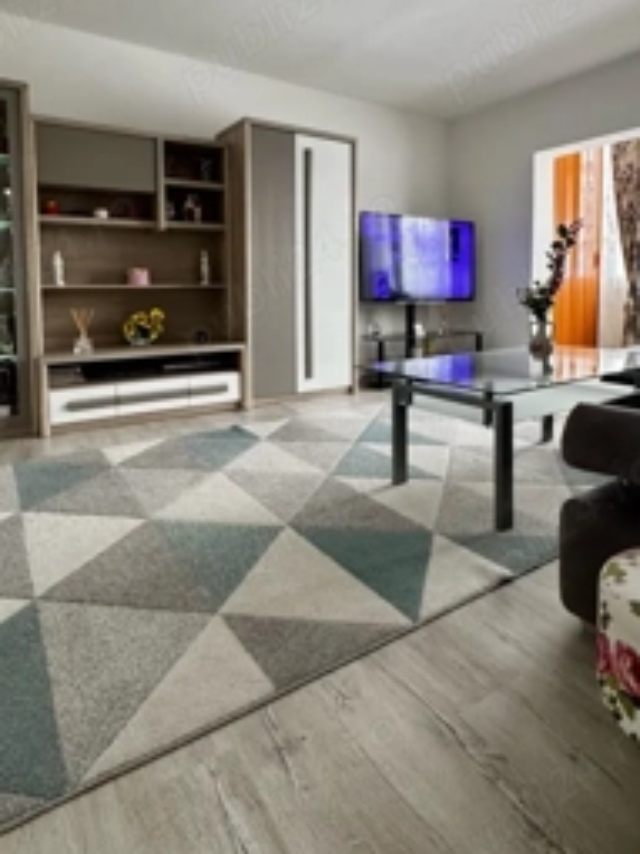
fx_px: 543
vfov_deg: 75.0
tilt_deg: -2.6
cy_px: 315
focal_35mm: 22
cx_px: 355
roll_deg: +0.2
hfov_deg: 60.9
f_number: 2.2
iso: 320
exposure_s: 1/99
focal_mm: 2.22
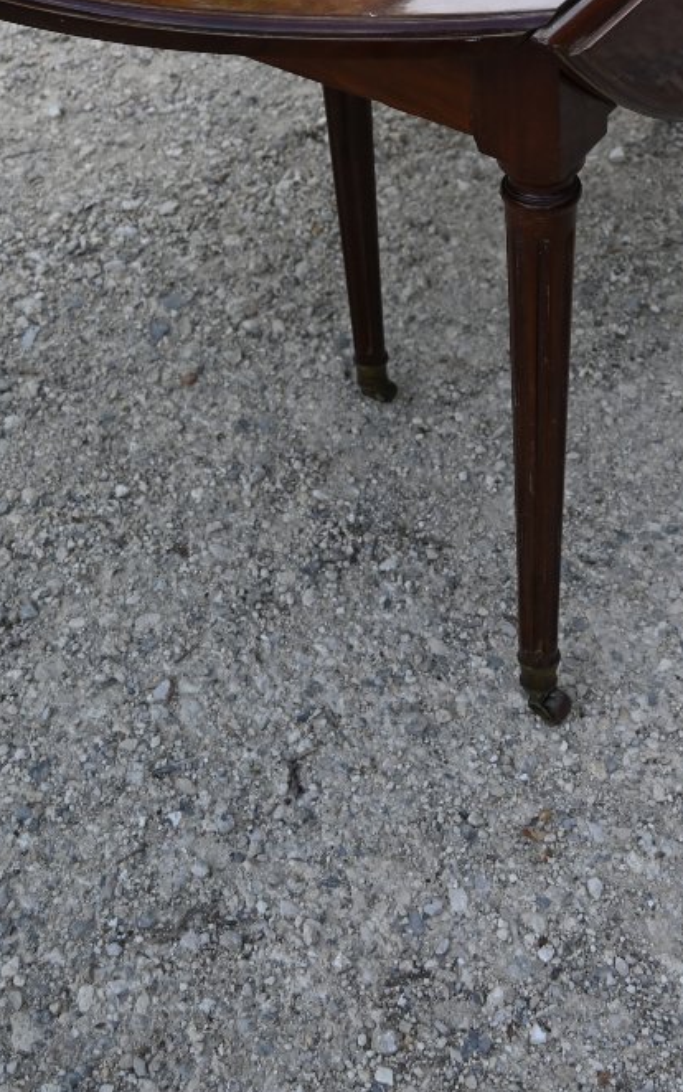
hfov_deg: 21.2
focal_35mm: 61
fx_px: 1816
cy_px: 162
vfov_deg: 32.2
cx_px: 470
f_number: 4
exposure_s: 1/250
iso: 250
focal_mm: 22
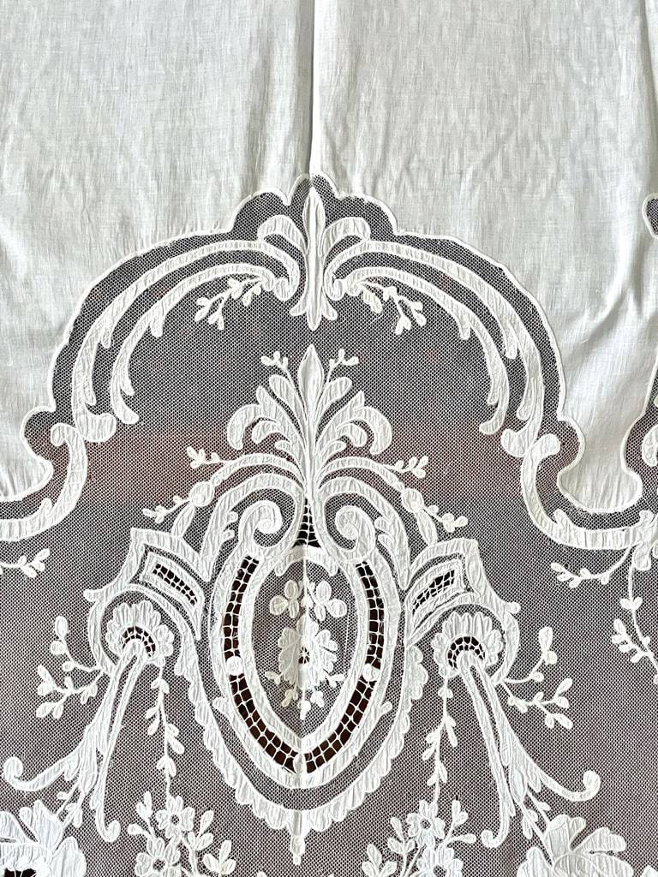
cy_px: 438
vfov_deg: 36.8
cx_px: 329
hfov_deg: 28.0
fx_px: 1318
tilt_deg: -50.0
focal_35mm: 52
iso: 800
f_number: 2
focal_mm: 6
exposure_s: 1/55
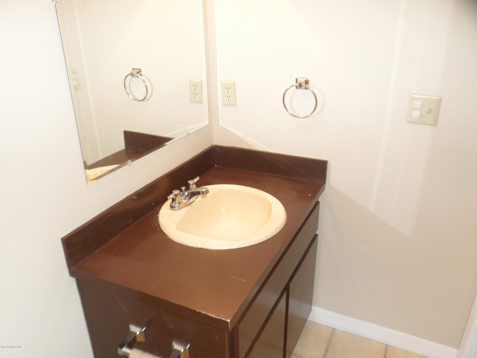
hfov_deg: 65.3
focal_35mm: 27
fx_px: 372
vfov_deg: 51.4
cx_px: 238
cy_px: 179
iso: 120
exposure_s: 1/30
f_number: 3.3
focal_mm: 4.9
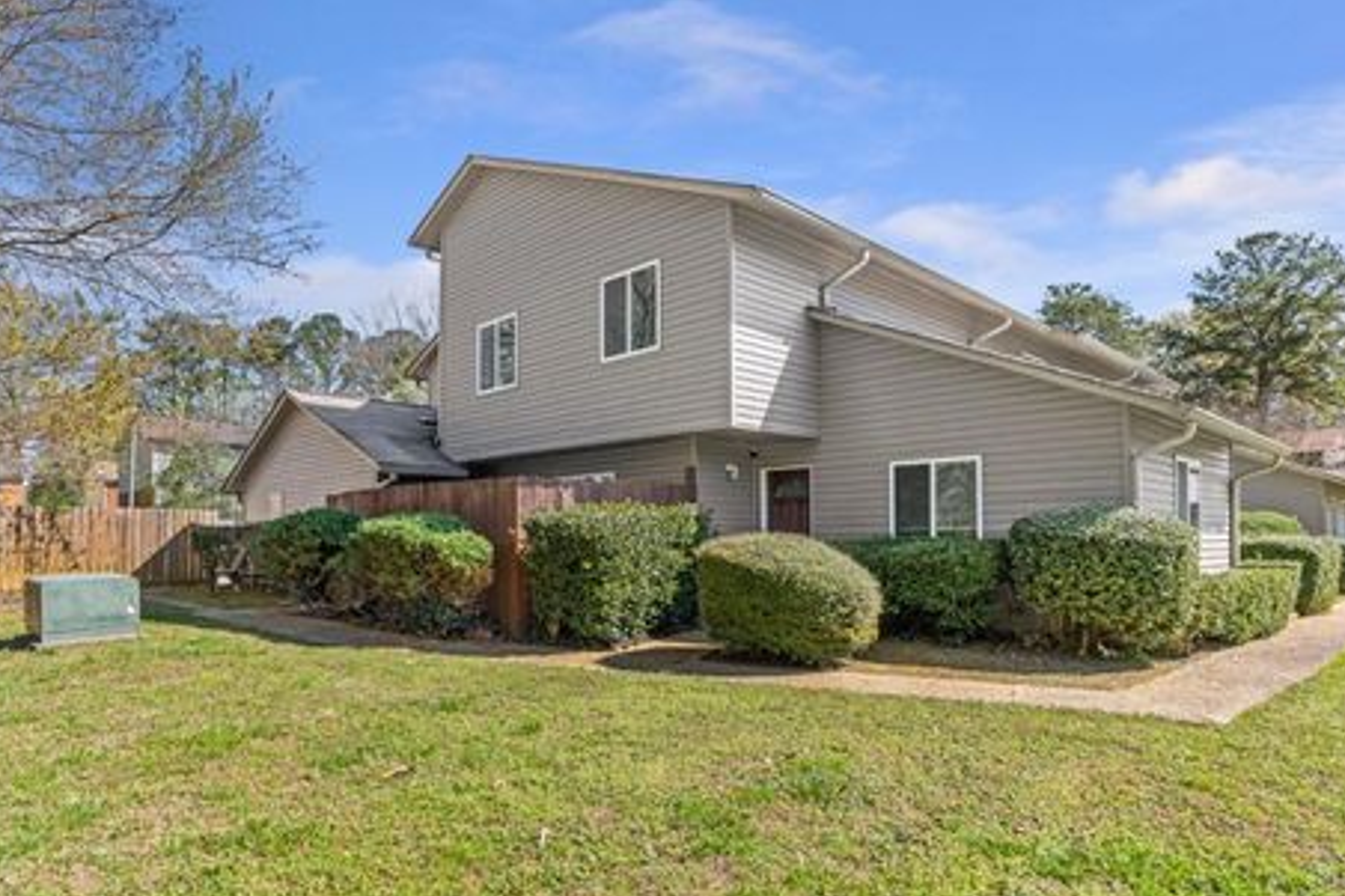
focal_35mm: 21
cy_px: 493
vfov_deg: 59.3
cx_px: 661
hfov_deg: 81.2
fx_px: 784
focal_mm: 19
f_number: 8
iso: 400
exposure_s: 1/800
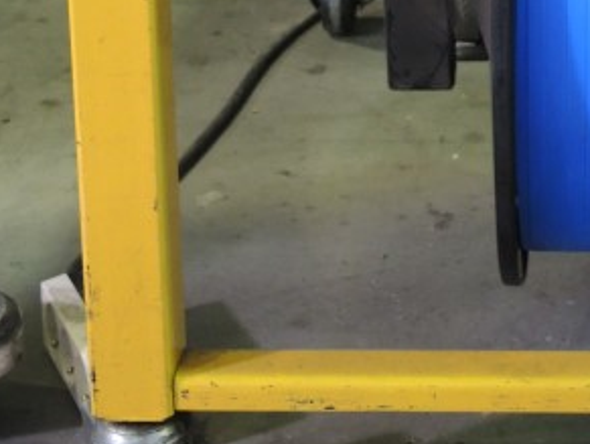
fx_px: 2099
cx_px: 562
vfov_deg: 11.5
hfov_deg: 15.8
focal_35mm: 123
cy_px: -245
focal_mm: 7.6
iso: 400
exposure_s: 1/25
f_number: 2.2
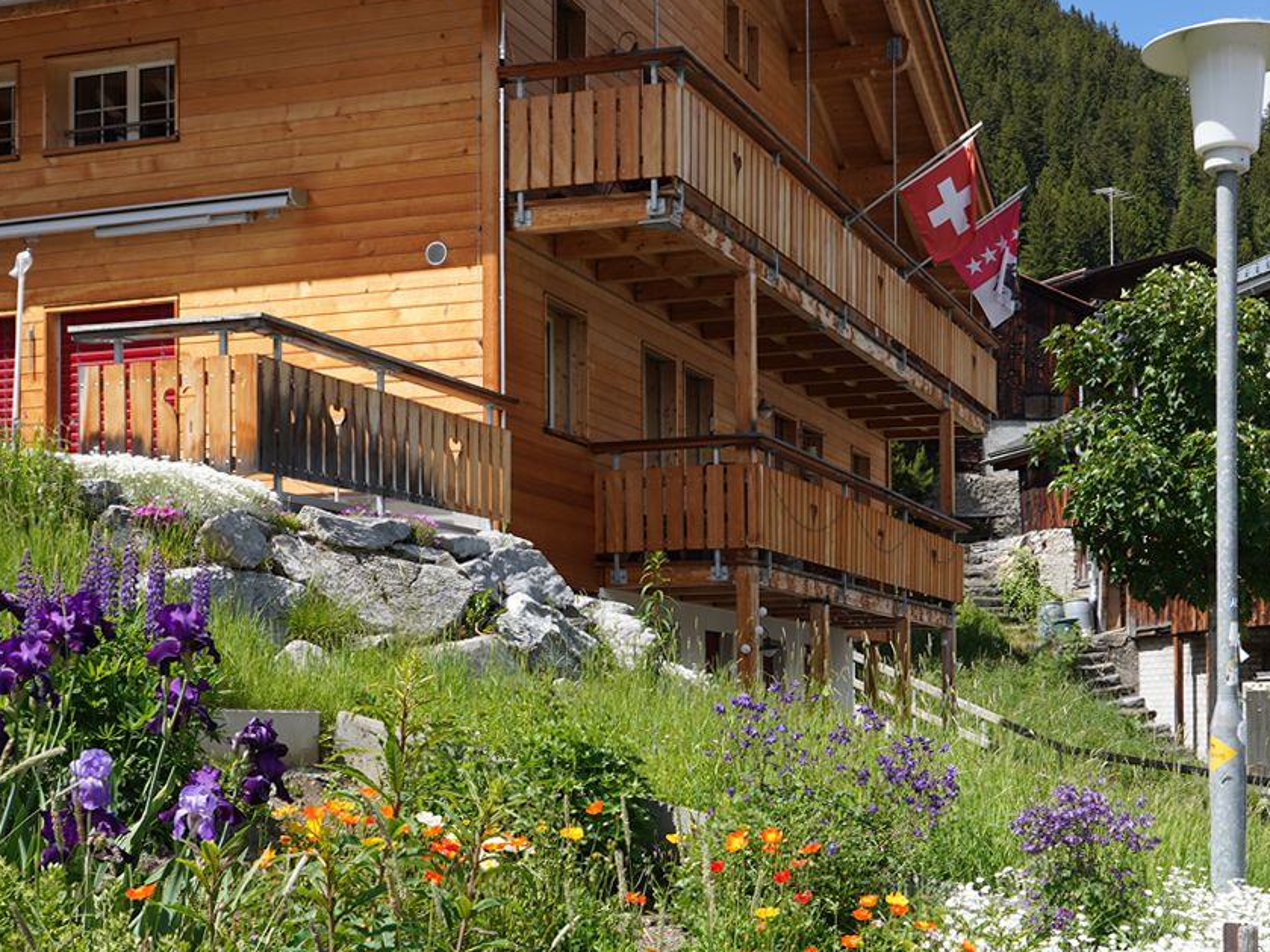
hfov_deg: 34.8
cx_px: 757
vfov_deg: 26.3
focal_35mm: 55
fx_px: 2018
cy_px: 702
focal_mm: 24
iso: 100
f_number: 11
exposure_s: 1/100
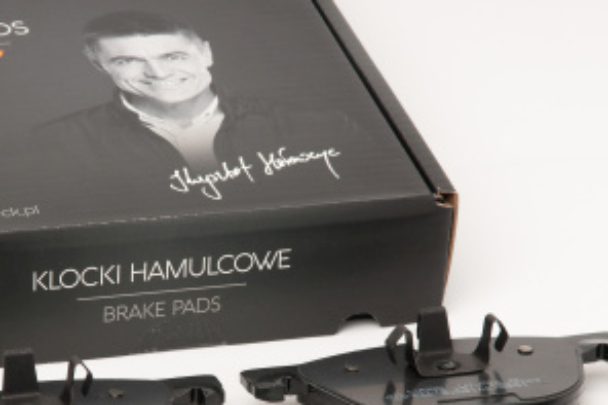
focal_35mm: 213
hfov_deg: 9.7
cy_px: 275
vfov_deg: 6.4
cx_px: 271
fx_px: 3595
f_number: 11
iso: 100
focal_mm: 70
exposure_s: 1/200
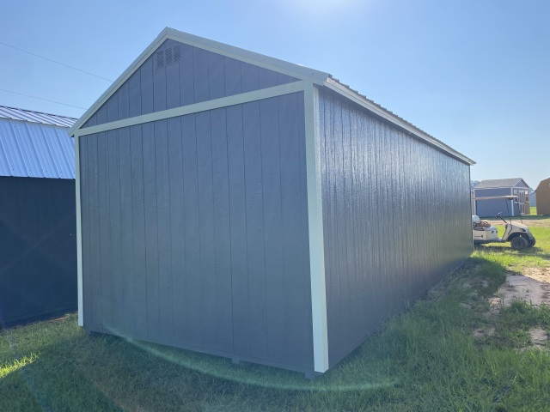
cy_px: 206
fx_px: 413
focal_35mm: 26
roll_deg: +4.1
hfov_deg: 67.3
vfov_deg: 53.1
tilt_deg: +5.0
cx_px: 275
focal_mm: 4.25
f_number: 1.8
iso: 32
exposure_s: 1/1779
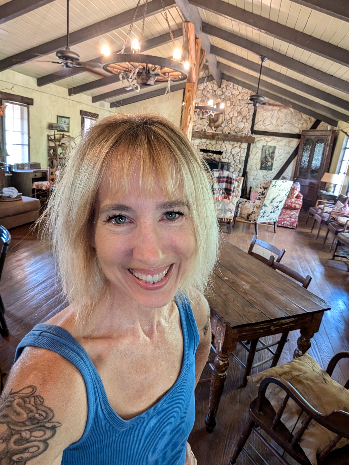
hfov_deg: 63.4
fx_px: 282
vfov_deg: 79.0
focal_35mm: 21
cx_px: 174
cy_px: 232
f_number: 2.2
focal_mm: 2.74
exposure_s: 1/24
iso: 250
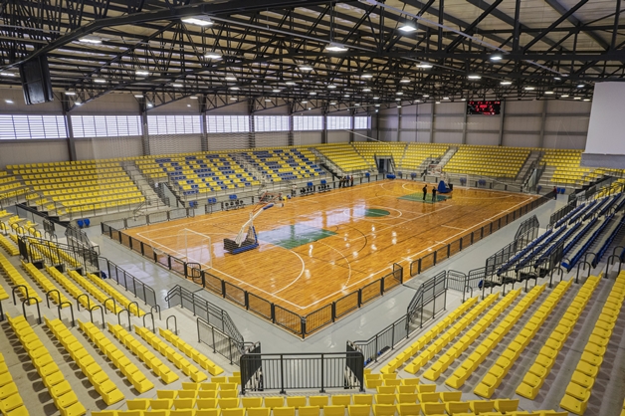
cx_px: 312
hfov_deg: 78.6
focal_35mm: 22
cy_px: 208
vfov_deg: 57.2
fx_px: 382
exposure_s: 1/120
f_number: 2.8
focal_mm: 8.38
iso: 200
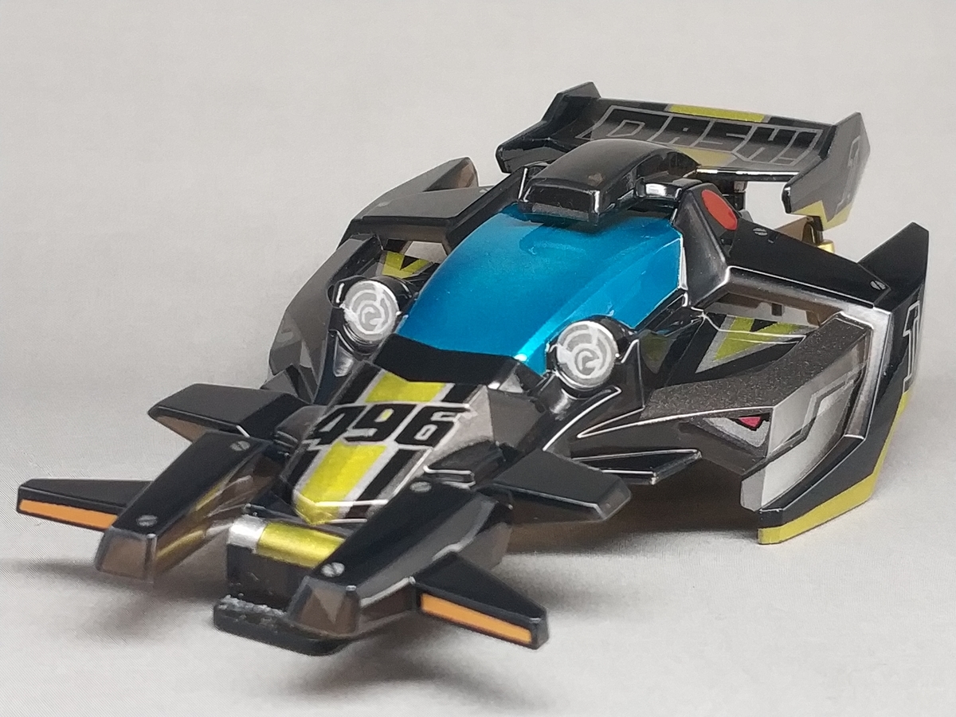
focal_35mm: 32
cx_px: 478
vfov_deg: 44.2
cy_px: 358
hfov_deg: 56.8
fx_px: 884
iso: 246
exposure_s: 1/25
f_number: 2
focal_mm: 4.5
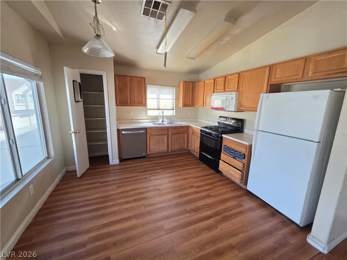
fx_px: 130
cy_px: 130
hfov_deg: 106.2
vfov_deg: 89.9
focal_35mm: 13
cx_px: 174
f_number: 1.9
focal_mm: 2.2
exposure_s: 1/120
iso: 200
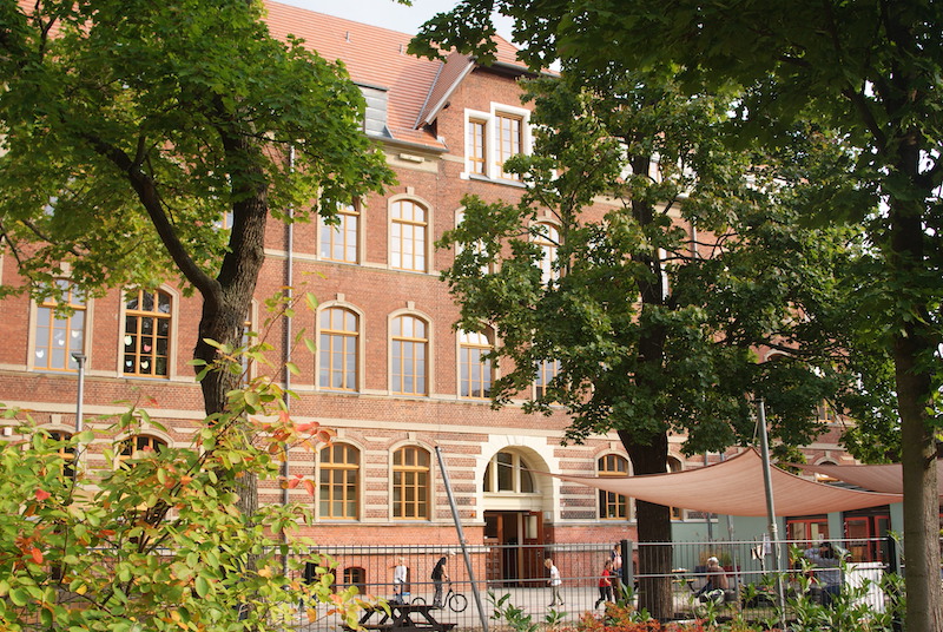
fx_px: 1102
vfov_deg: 32.0
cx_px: 472
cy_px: 316
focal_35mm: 42
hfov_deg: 46.3
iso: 100
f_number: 7.1
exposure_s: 1/60
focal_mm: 28
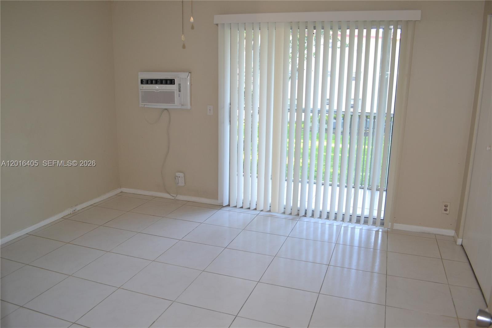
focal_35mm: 27
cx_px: 246
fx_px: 369
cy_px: 164
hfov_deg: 67.4
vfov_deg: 47.9
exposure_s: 1/60
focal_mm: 18
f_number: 4
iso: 400
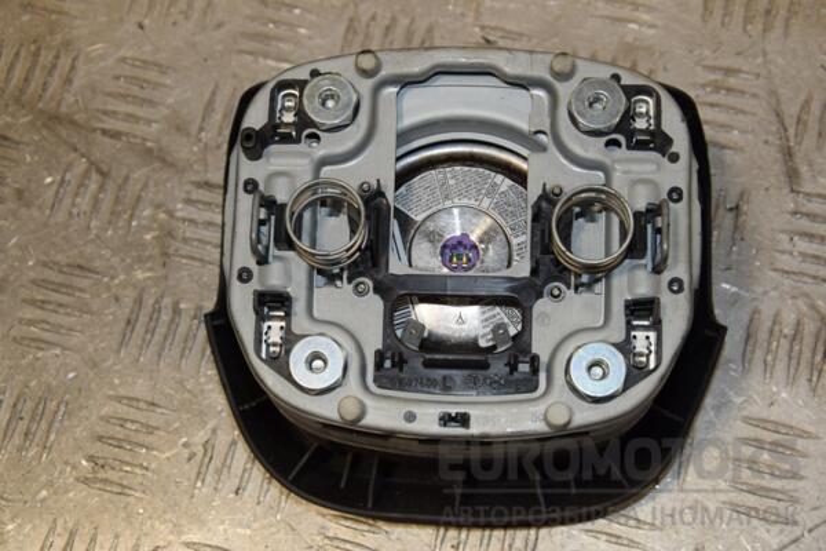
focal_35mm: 68
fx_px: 1549
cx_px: 413
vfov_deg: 20.2
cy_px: 276
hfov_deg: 29.9
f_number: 9
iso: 800
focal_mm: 45
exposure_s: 1/200
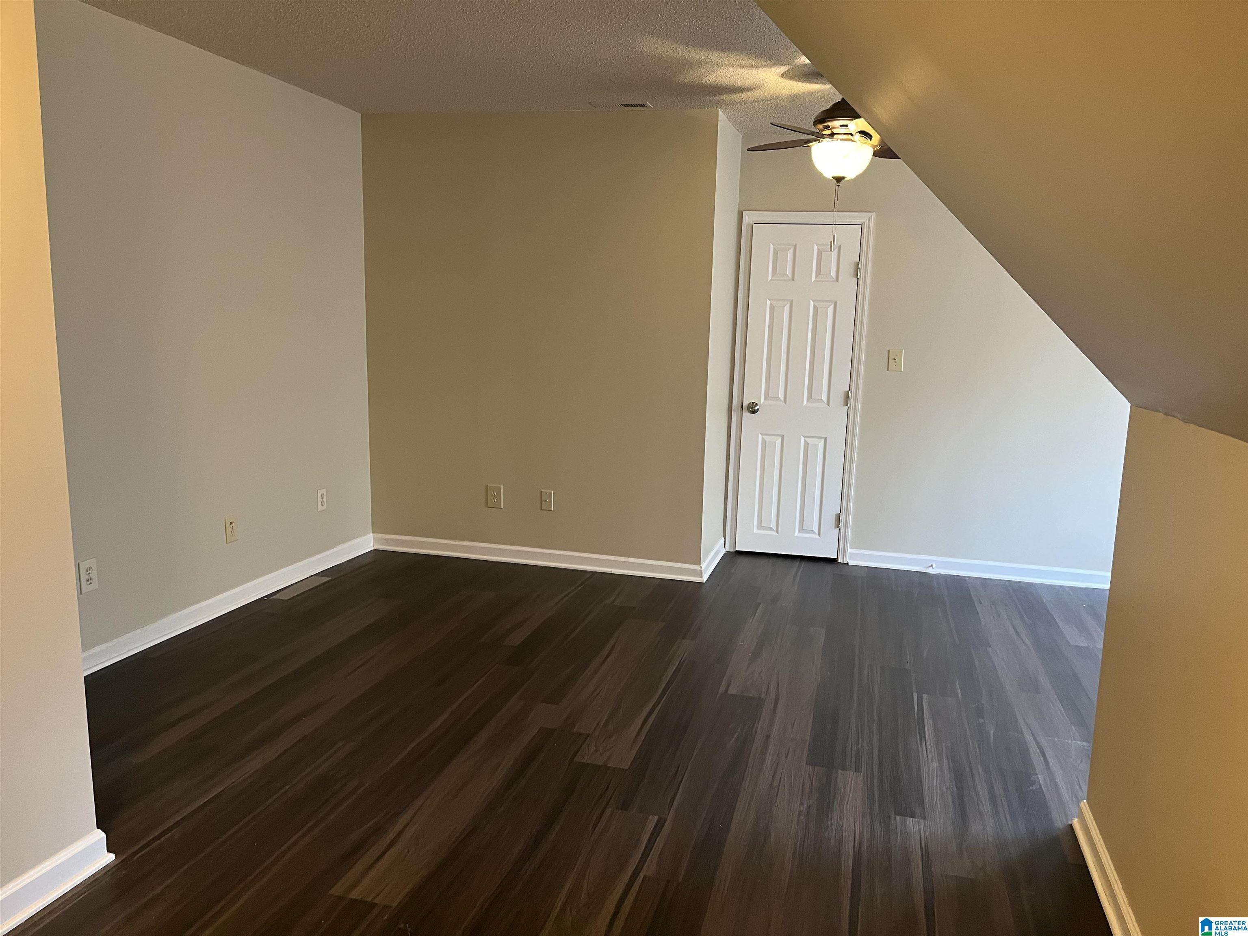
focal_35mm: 26
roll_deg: -1.9
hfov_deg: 67.3
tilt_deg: -9.2
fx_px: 937
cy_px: 468
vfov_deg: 53.1
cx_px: 624
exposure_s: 1/60
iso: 320
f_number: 1.6
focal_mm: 5.1
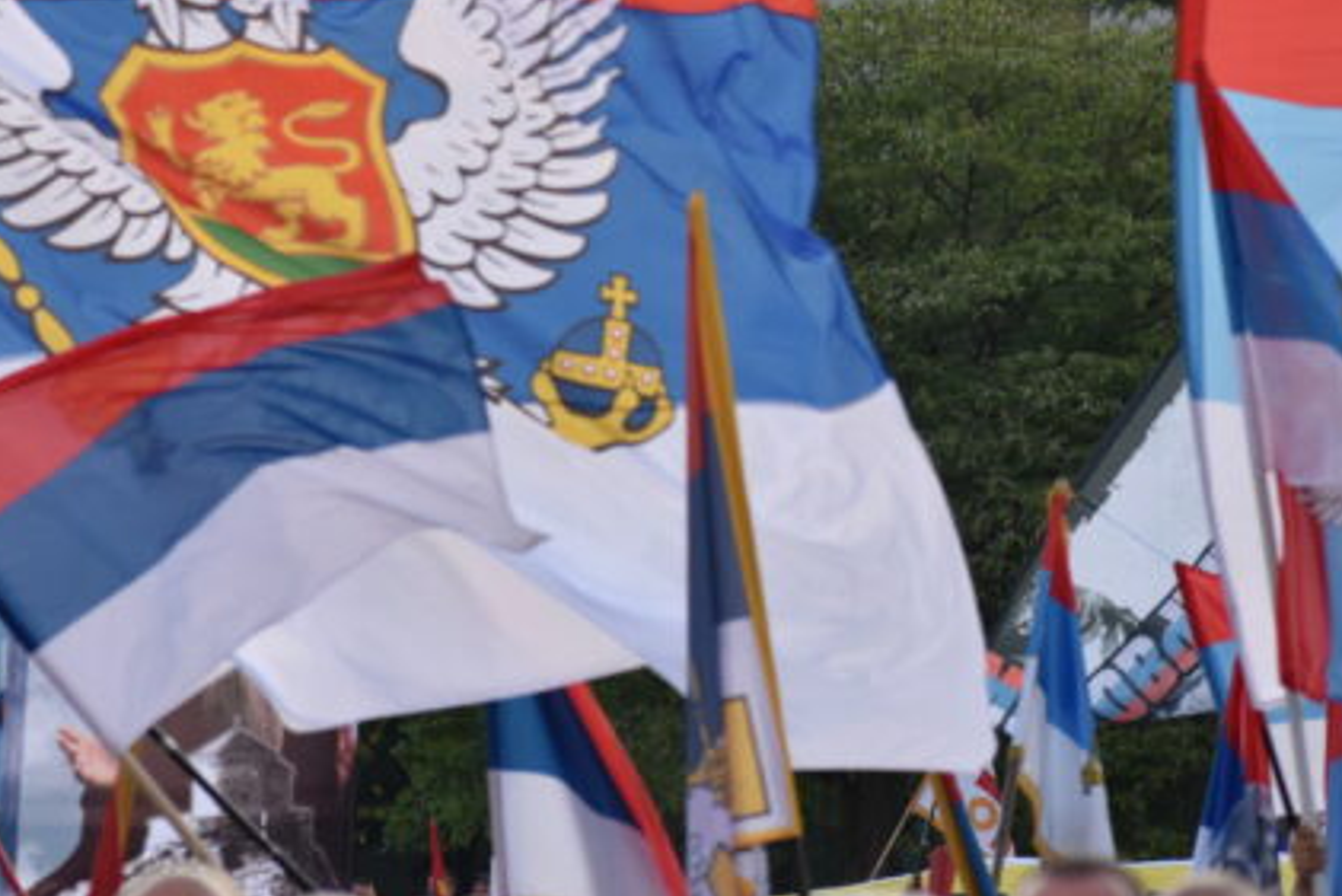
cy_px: 239
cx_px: 590
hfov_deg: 5.2
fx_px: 14800
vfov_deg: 3.5
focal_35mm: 397
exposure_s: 1/500
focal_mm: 145
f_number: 5.6
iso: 400
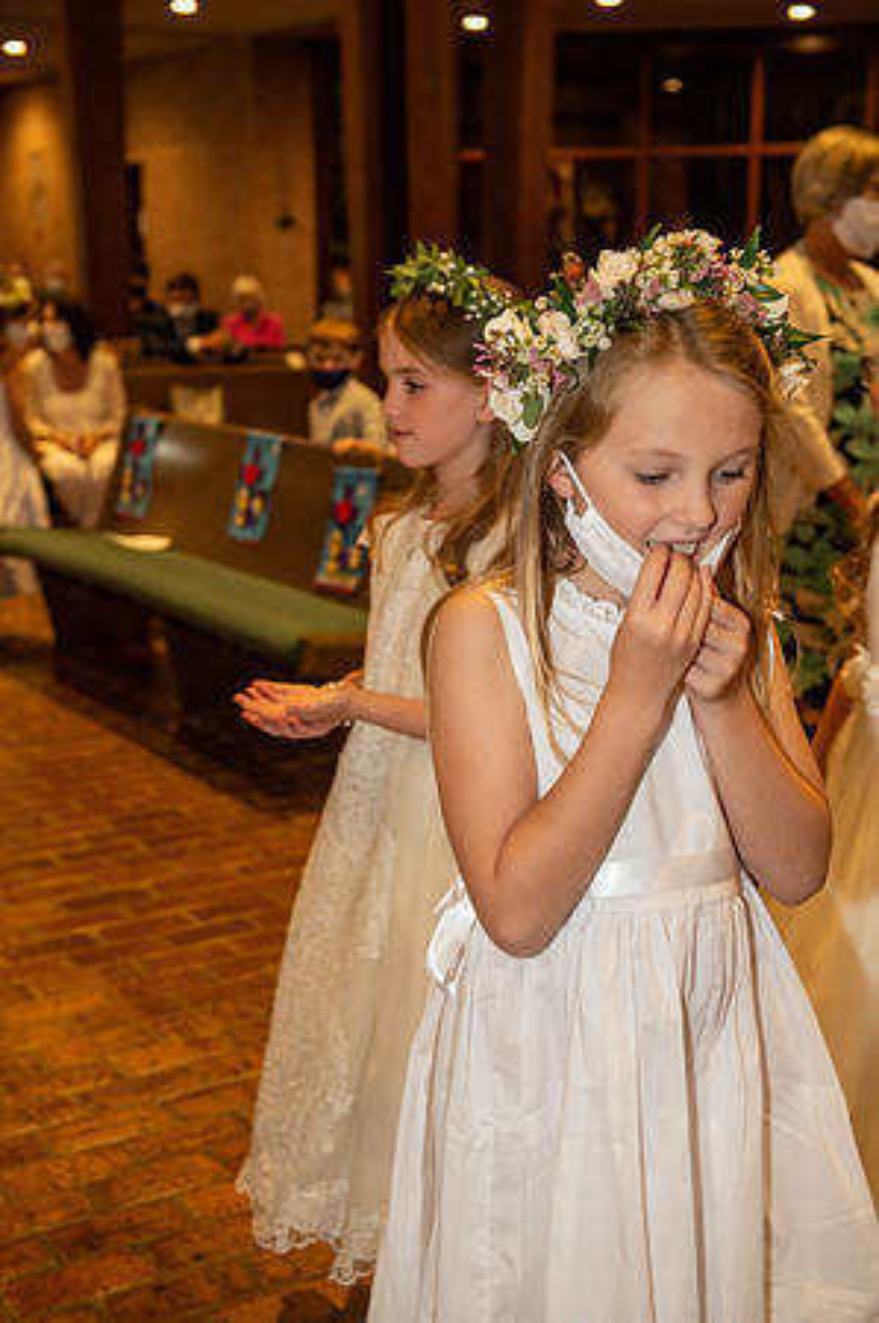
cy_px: 662
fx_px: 1909
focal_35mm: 52
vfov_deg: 38.2
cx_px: 440
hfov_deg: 25.9
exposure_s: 1/125
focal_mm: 52
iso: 1600
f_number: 5
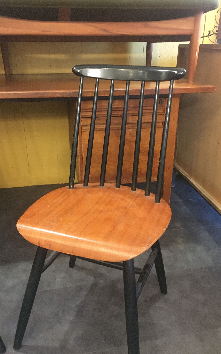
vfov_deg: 61.2
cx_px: 105
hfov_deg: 40.6
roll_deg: +0.8
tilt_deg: -22.4
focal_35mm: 31
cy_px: 178
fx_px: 299
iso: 250
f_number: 2.2
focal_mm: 4.15
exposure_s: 1/17
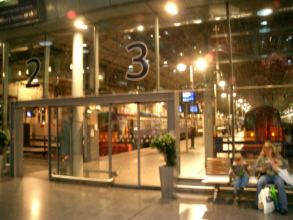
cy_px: 110
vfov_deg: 40.7
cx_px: 146
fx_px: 296
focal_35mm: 35
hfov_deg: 52.6
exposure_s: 1/8
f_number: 4.2
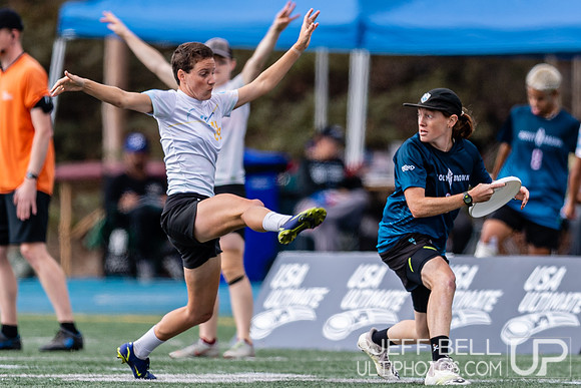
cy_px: 202
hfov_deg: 1.9
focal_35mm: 1086
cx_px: 363
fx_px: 17530
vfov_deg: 1.3
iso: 100
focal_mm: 400
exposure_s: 1/1000
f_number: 2.8
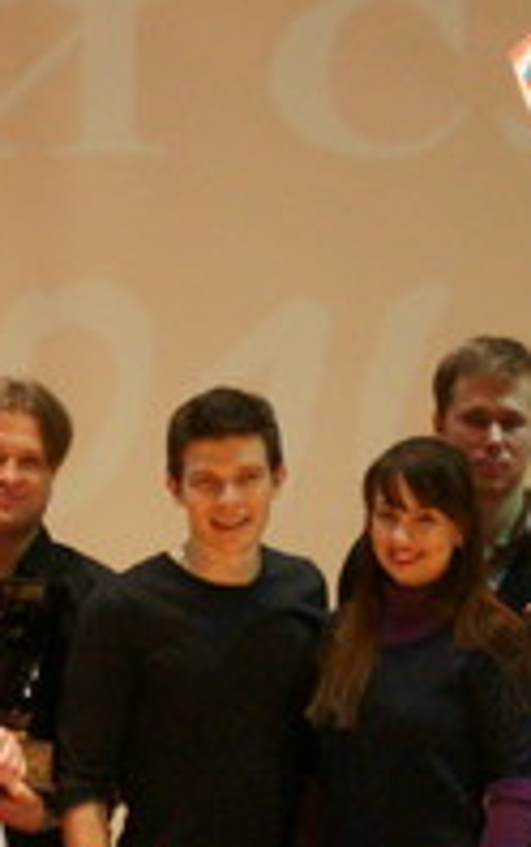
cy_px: 383
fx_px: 12786
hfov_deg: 2.4
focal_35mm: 553
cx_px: 180
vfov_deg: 3.8
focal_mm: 70
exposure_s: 1/80
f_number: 4.5
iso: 800
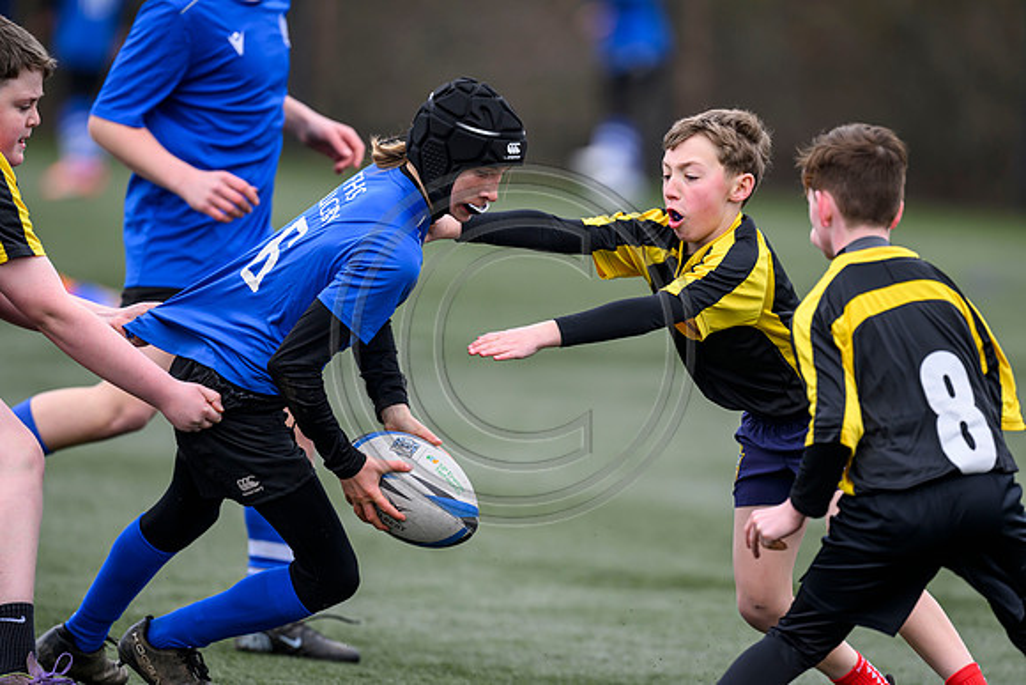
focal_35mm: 400
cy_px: 342
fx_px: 11402
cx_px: 513
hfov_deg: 5.2
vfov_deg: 3.4
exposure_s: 1/1600
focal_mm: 400
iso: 500
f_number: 3.5
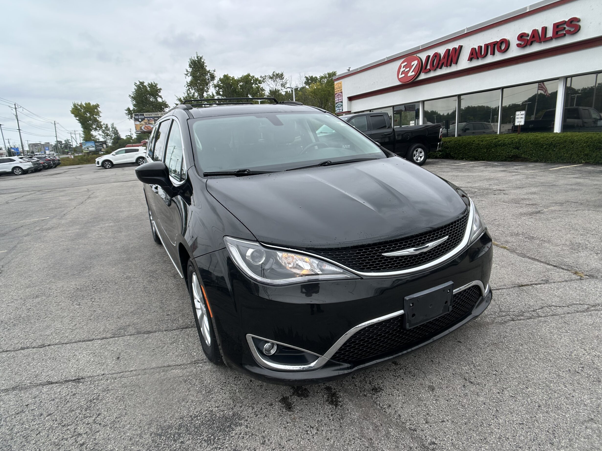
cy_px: 222
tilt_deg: -11.2
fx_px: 470
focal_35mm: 27
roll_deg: +2.7
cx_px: 297
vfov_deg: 51.4
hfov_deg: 65.3
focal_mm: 5.7
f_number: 1.5
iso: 50
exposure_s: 1/1124
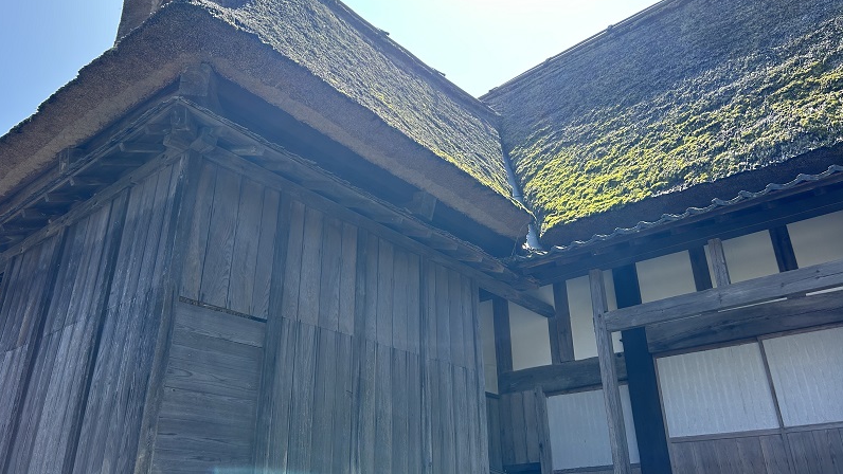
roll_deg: +1.5
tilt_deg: +25.8
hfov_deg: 66.1
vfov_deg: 40.2
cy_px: 223
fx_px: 648
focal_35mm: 29
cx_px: 417
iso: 50
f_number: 1.5
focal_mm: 5.7
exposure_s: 1/1412
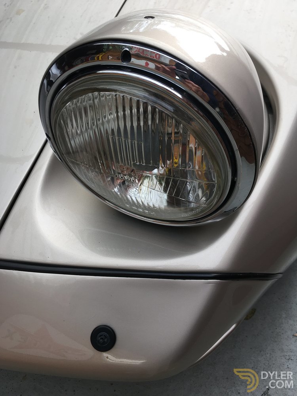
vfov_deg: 61.7
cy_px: 198
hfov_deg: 48.2
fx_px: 332
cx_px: 148
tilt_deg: -51.3
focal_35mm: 29
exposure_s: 1/120
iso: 25
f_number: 2.2
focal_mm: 4.15
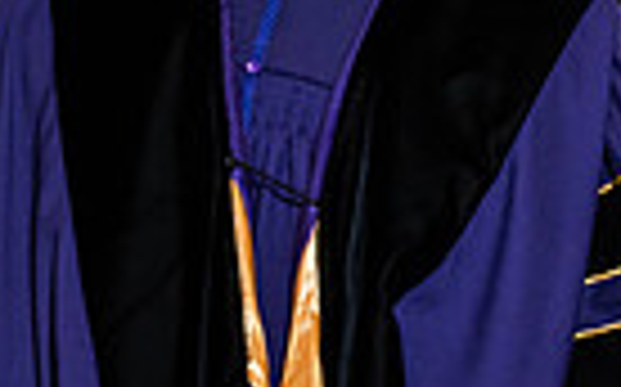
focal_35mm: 300
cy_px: 223
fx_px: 5073
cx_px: 486
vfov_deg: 4.4
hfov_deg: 7.0
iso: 1250
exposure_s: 1/200
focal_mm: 70
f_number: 4.5
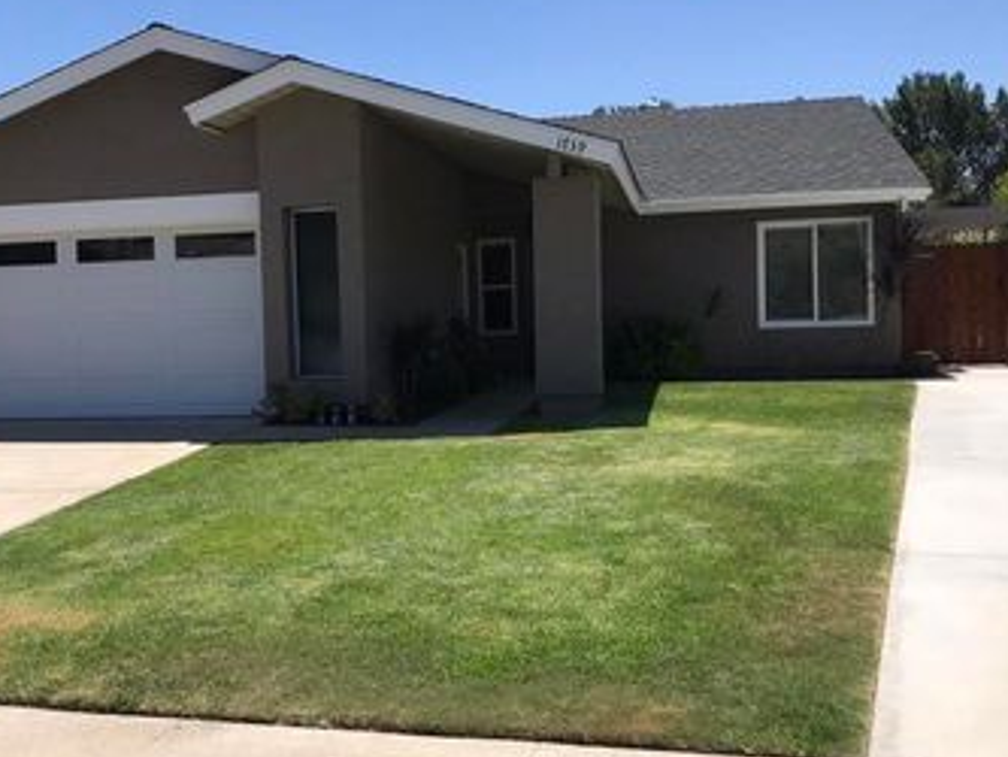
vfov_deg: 34.4
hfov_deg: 44.4
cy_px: 380
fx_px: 1223
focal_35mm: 42
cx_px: 378
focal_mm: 3.99
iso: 20
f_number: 1.8
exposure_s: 1/2907
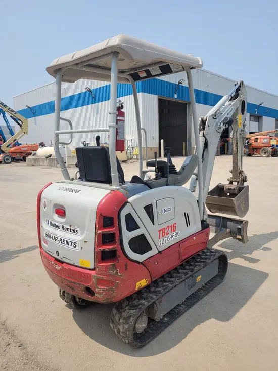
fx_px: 278
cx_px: 139
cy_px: 186
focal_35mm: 26
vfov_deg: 67.3
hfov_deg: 53.1
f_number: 1.8
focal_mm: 5.4
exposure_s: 1/2686
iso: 40
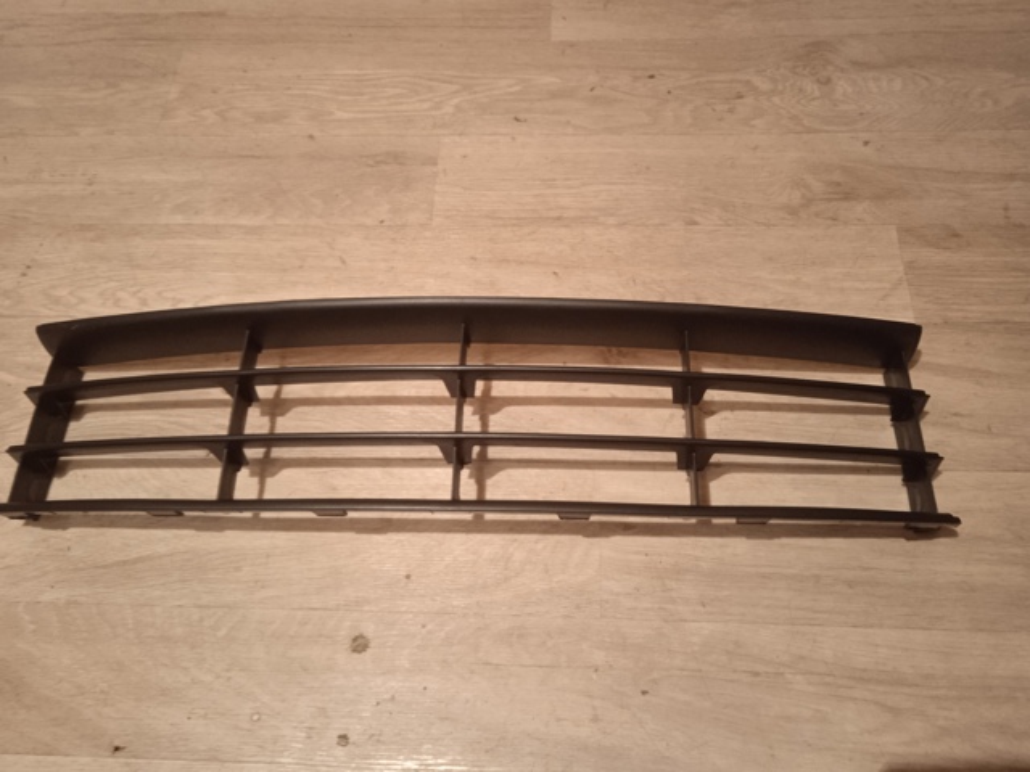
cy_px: 386
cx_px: 515
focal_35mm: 28
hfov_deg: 63.4
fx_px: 833
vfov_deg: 49.7
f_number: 2.2
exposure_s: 1/14.3
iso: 766
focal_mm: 3.43
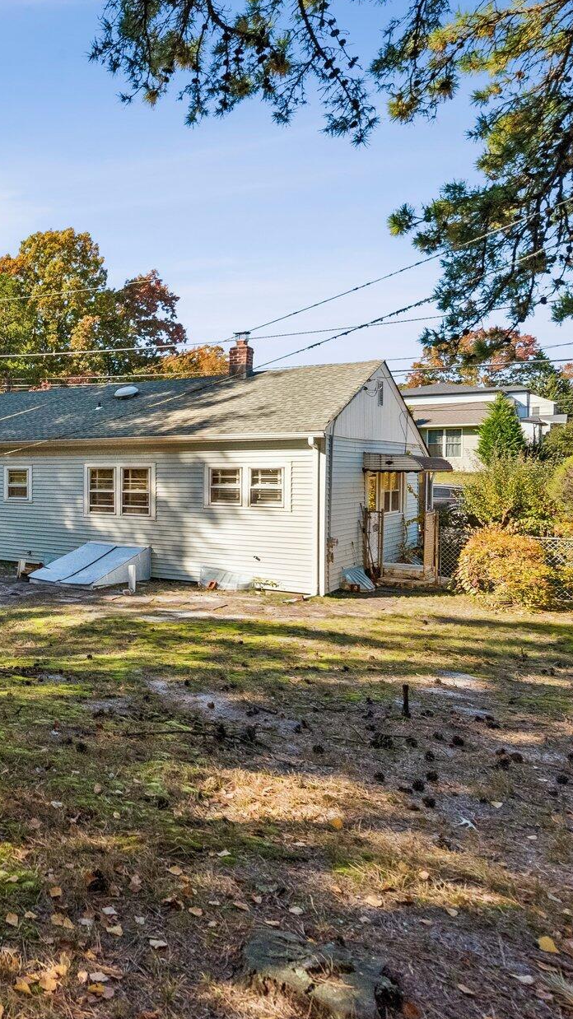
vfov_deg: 71.8
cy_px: 476
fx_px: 703
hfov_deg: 37.7
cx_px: -44
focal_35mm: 26
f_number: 7.1
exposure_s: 1/2000
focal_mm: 15
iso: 2000
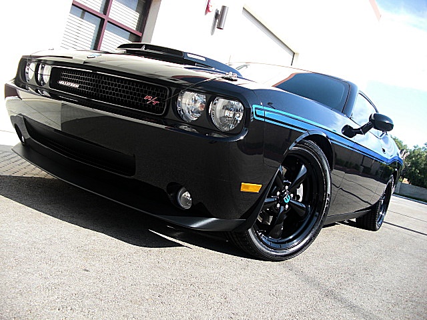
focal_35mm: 36
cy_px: 160
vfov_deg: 39.7
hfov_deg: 51.4
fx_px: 444
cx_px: 214
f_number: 2.8
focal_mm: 6.3
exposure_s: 1/320
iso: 50
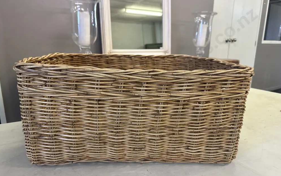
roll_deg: -0.9
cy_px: 99
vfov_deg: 47.5
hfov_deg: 70.4
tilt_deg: -15.0
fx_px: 199
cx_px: 140
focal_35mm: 26
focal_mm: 6.86
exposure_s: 1/100
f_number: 1.78
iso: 200
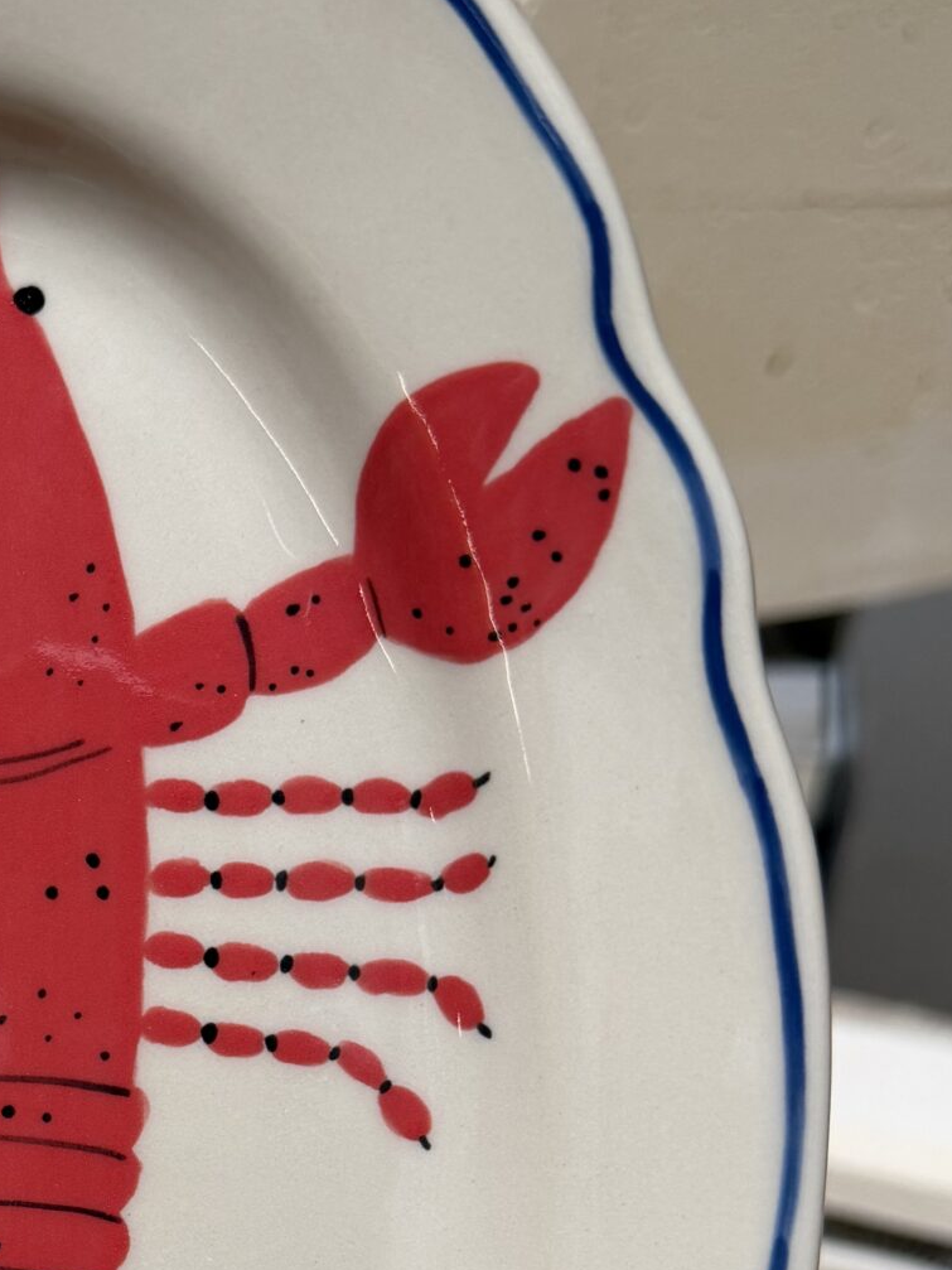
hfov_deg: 22.7
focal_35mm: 61
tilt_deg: -45.0
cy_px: 1105
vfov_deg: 30.5
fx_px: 2237
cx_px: -78
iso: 100
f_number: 1.78
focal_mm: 6.76
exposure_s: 1/121
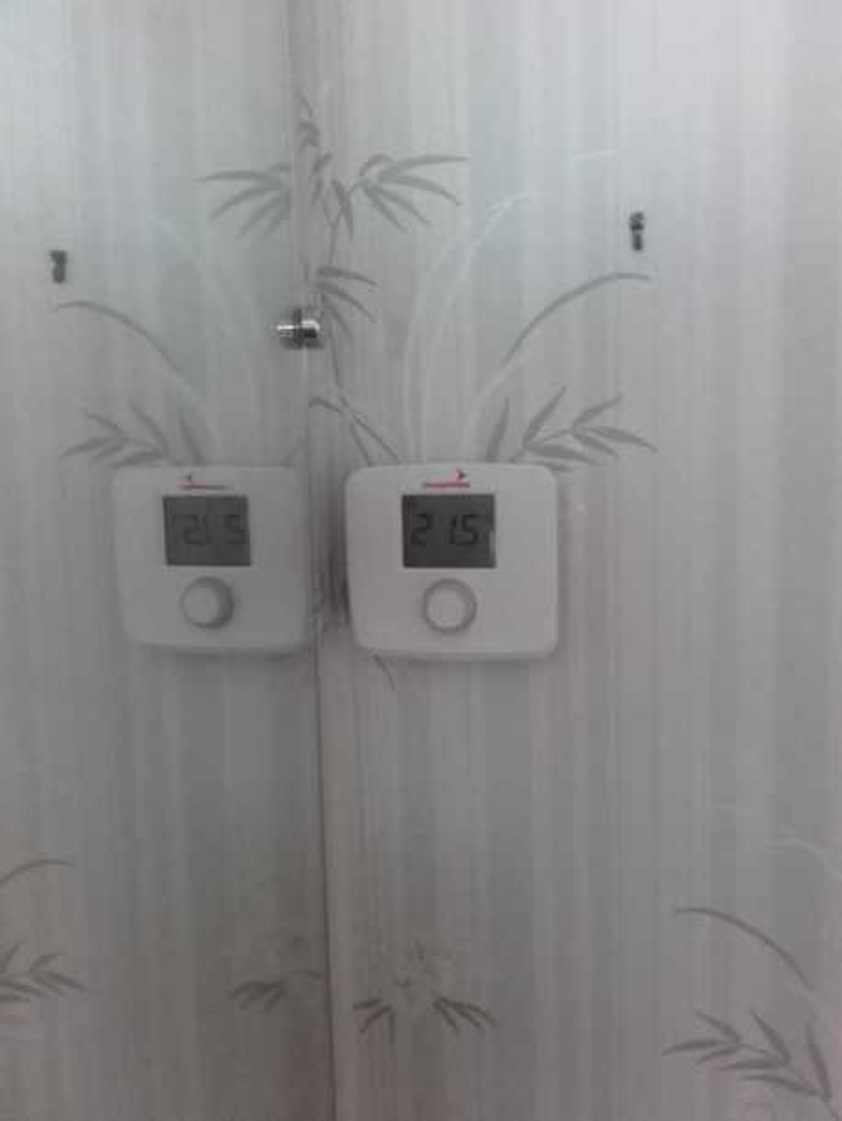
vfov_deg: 58.3
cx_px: 421
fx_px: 1005
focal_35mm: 31
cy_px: 560
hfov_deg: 45.5
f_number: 2.2
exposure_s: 1/8
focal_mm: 3.3
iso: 160
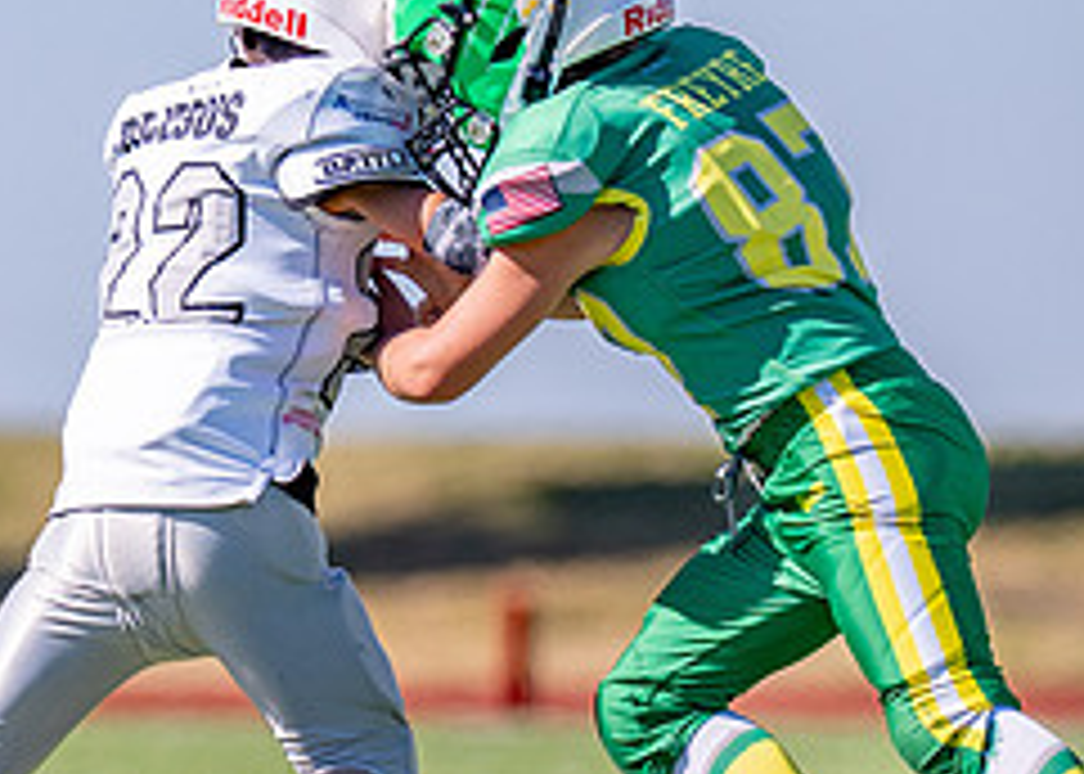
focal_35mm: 969
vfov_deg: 1.5
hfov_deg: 2.1
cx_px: 401
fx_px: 29824
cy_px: 430
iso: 160
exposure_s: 1/3200
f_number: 2.8
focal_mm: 200
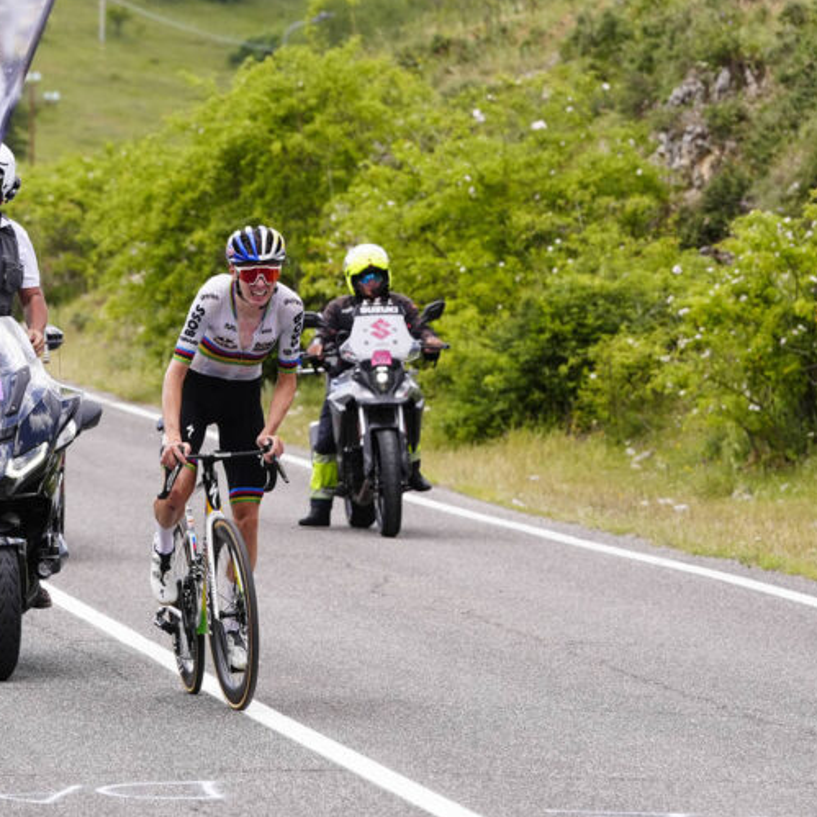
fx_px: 5821
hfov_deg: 8.0
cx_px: 309
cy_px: 396
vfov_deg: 8.0
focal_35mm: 218
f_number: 5
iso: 640
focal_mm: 128
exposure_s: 1/1250
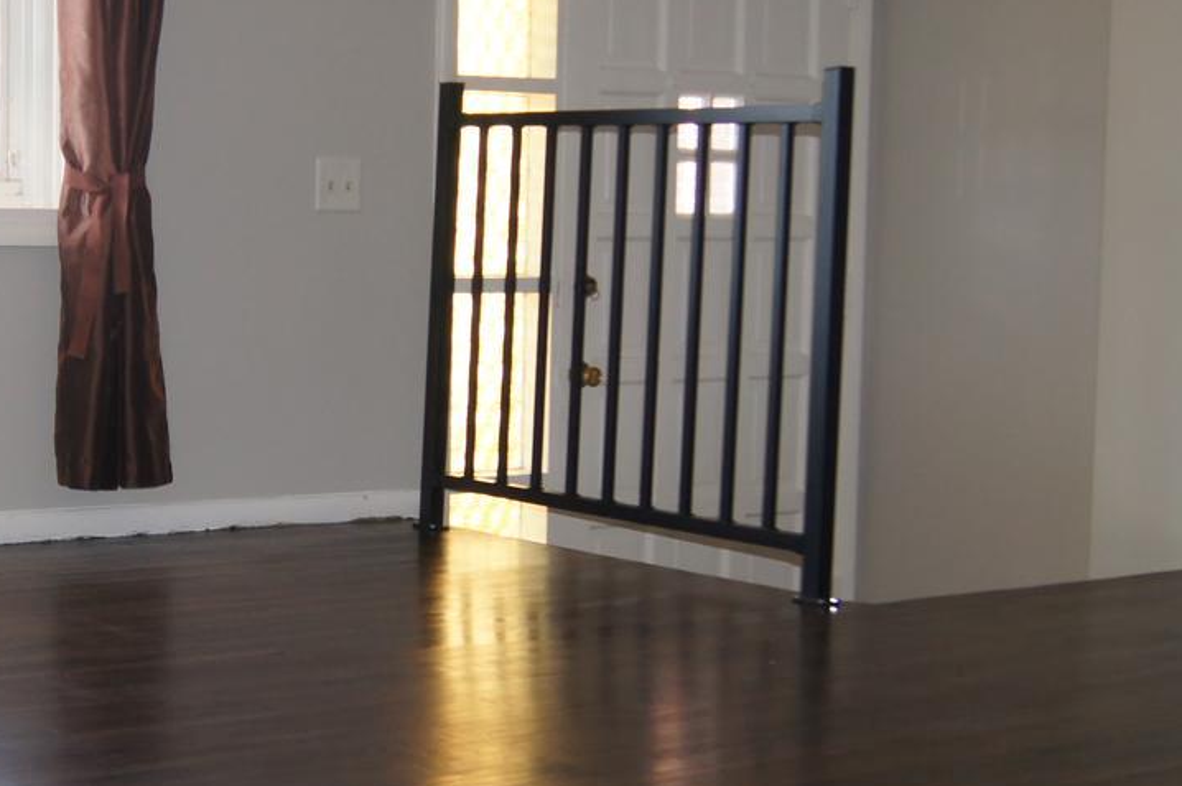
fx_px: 2525
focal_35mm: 77
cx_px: 295
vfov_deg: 17.7
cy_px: 427
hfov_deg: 26.0
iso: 250
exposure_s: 1/160
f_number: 4
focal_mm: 18
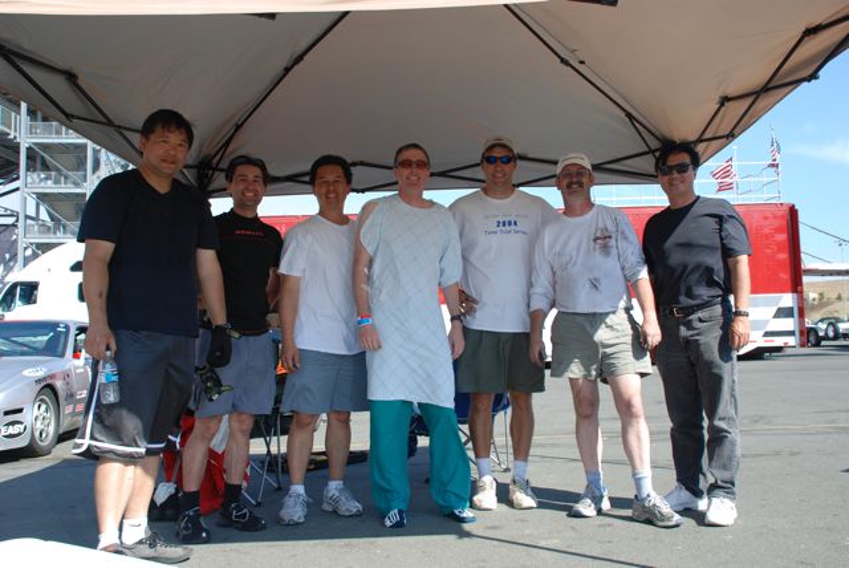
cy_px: 284
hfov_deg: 53.1
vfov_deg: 36.9
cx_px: 424
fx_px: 850
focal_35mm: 36
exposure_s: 1/160
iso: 100
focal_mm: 24
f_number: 6.3
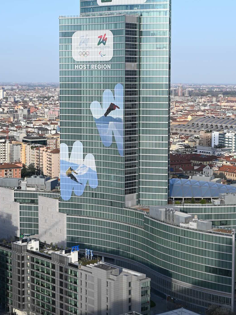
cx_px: 116
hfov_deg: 19.6
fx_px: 682
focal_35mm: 75
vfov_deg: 26.0
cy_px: 150
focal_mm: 57
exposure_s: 1/320
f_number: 8
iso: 200
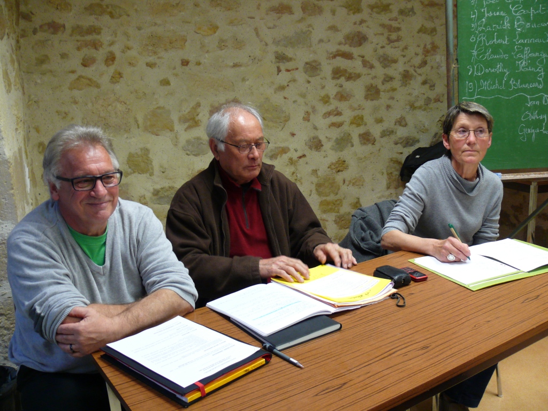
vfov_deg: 40.7
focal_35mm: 35
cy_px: 206
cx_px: 274
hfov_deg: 52.6
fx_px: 554
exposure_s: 1/15
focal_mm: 7.4
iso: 200
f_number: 2.8
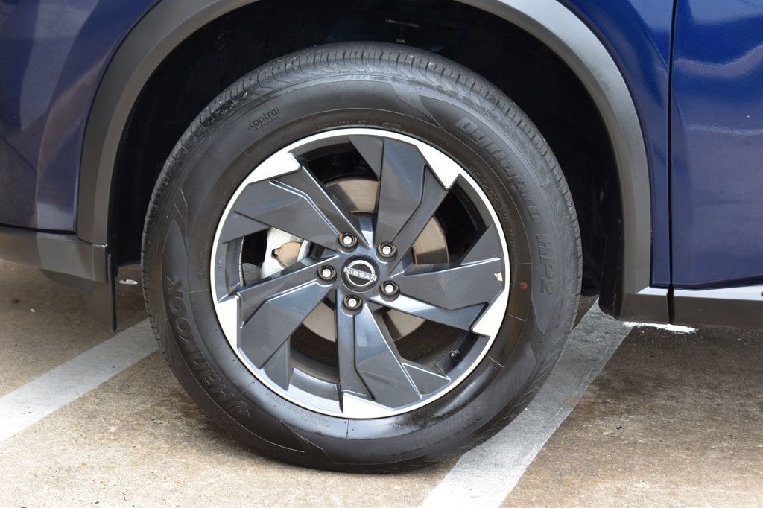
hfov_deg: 24.6
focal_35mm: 82
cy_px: 254
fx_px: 1748
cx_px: 382
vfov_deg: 16.5
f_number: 8
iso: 400
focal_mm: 55
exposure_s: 1/80
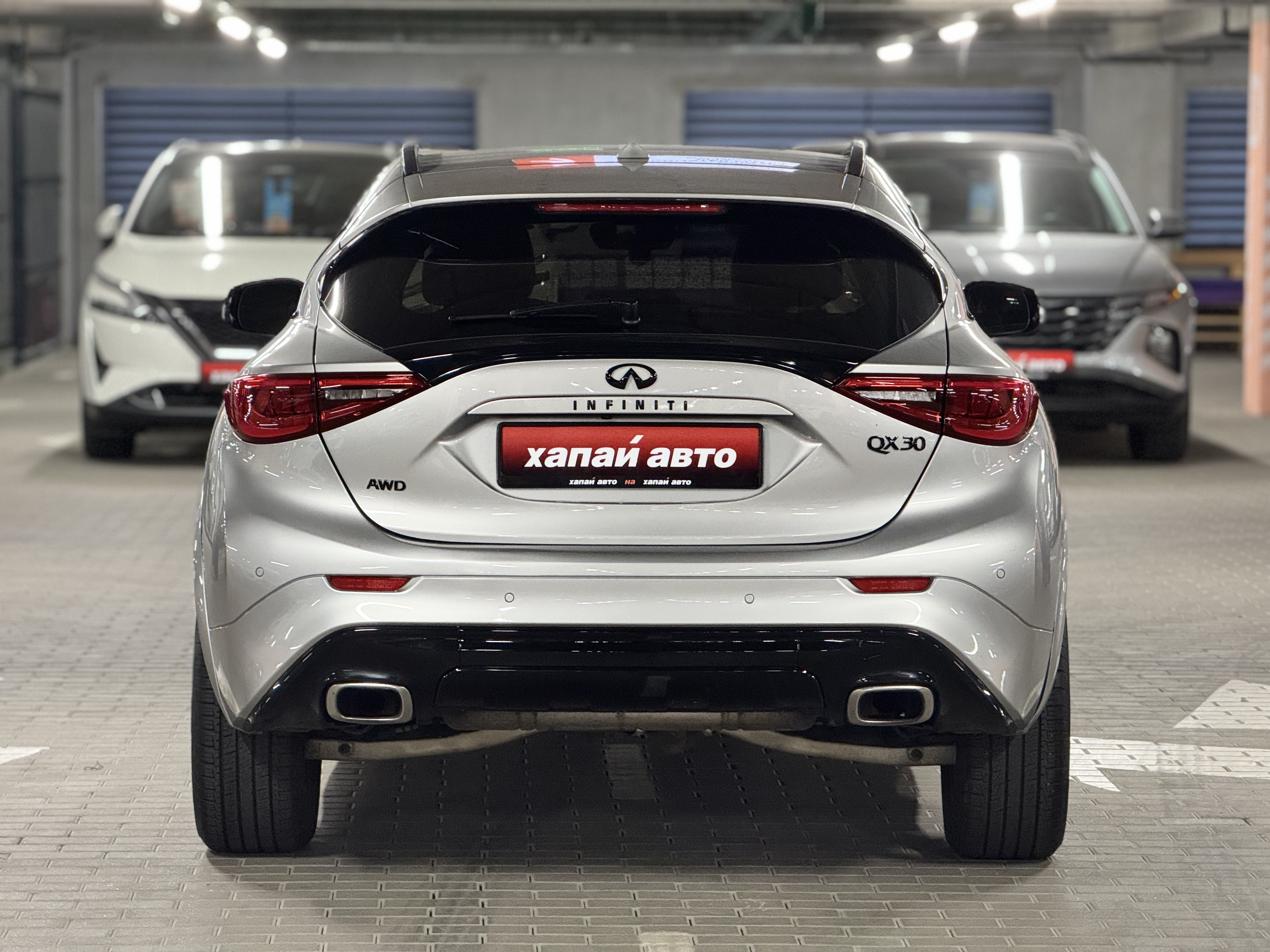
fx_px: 4403
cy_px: 476
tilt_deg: -3.0
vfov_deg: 12.3
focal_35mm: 120
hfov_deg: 16.4
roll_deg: -0.2
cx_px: 635
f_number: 2.8
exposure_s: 1/50
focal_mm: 15.66
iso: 640
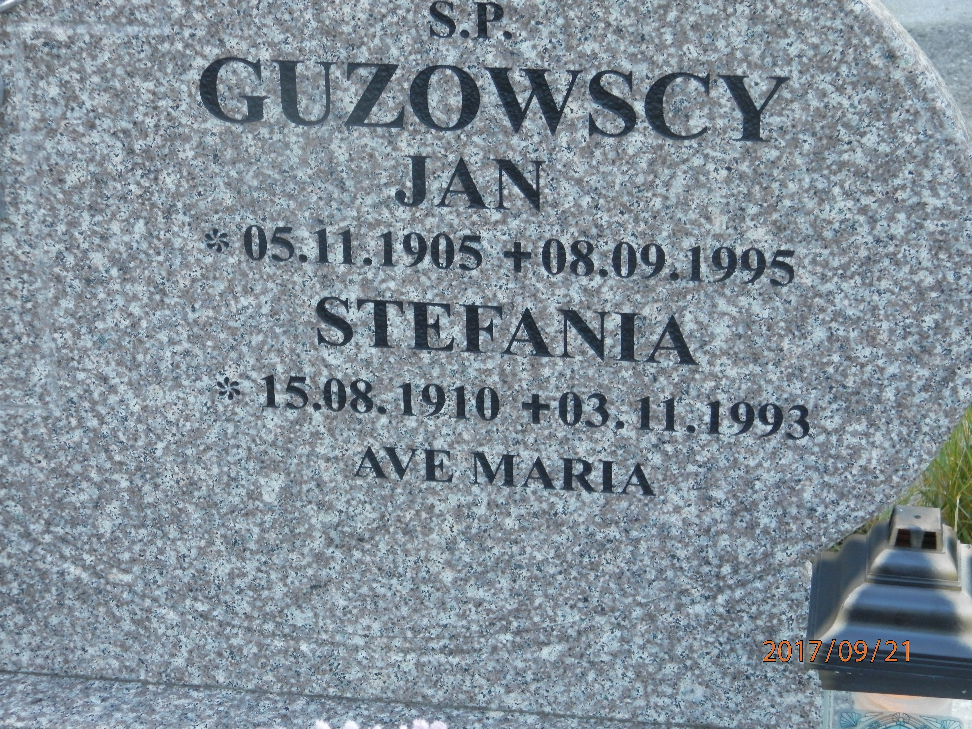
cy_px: 364
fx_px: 2303
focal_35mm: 82
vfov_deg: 18.0
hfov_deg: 23.8
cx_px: 486
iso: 200
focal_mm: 14.6
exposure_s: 1/50
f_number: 4.2
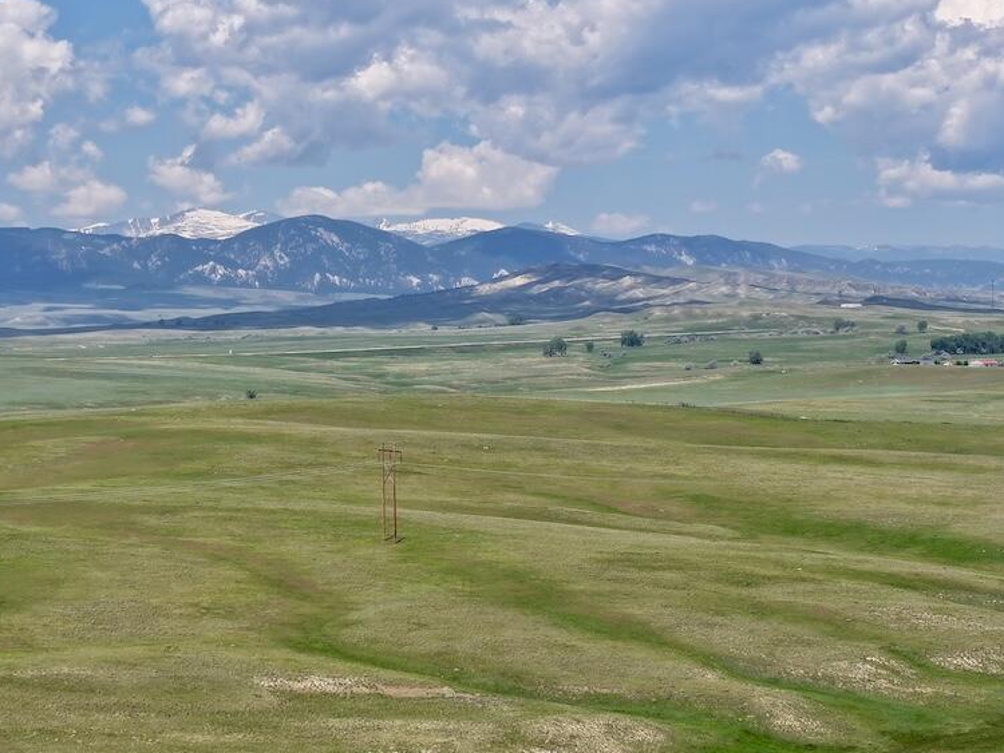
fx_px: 3249
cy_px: 403
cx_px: 300
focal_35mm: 112
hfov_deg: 17.5
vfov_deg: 13.2
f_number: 2.8
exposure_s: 1/1250
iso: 100
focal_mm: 19.35
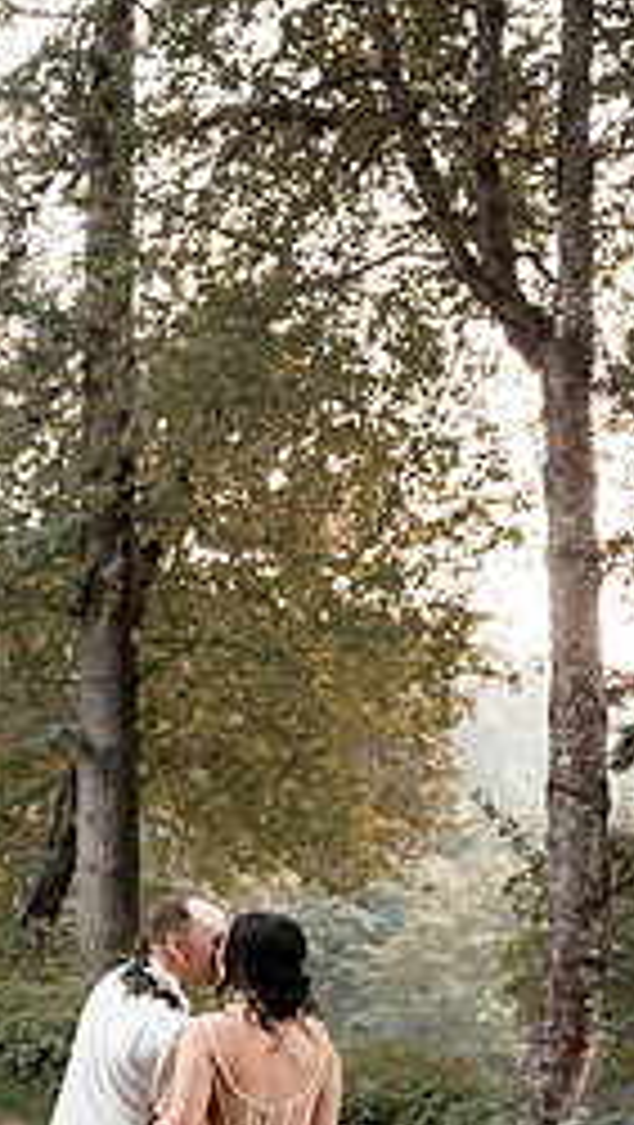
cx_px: 144
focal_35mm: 49
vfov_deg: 41.9
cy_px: 666
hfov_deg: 24.2
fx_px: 1461
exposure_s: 1/640
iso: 1250
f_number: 2.8
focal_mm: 26
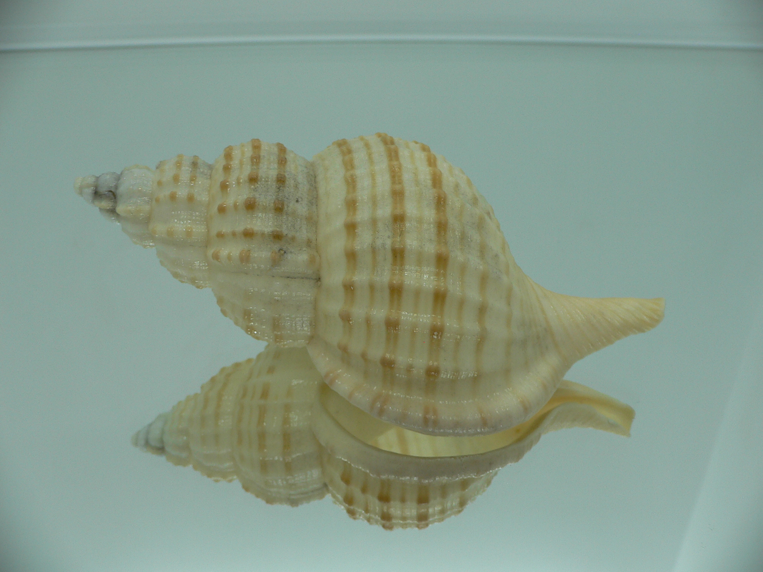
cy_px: 286
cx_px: 382
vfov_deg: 40.7
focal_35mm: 35
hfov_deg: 52.6
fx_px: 771
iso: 80
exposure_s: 1/60
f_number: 2.8
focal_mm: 4.6
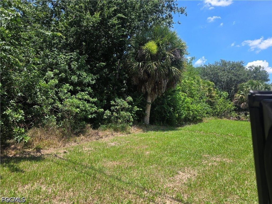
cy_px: 102
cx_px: 136
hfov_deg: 73.9
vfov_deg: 58.9
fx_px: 181
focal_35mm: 23
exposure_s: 1/3100
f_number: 1.7
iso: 80
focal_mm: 6.3
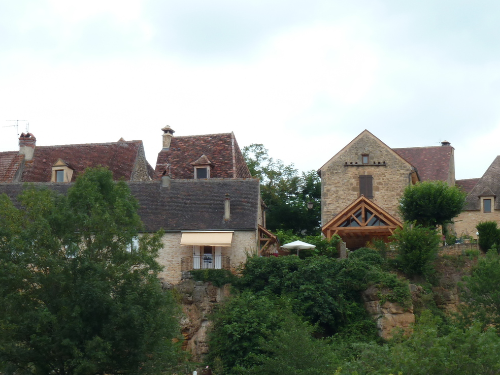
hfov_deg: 11.7
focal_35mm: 169
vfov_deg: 8.8
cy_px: 237
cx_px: 156
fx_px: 2440
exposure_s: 1/200
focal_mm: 17
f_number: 4.3
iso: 80
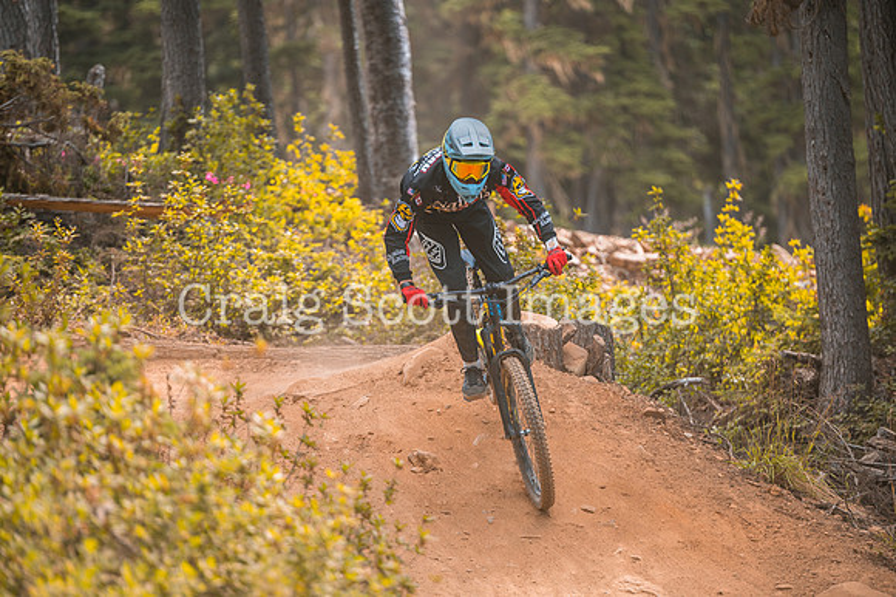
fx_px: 4975
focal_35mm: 200
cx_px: 448
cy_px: 298
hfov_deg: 10.3
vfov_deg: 6.9
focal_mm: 200
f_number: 2.8
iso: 320
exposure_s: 1/1600
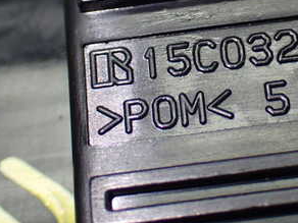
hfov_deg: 16.5
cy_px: 30
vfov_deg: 12.4
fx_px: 1024
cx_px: 229
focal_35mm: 119
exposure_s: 1/200
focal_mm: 10.35
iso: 800
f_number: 3.5
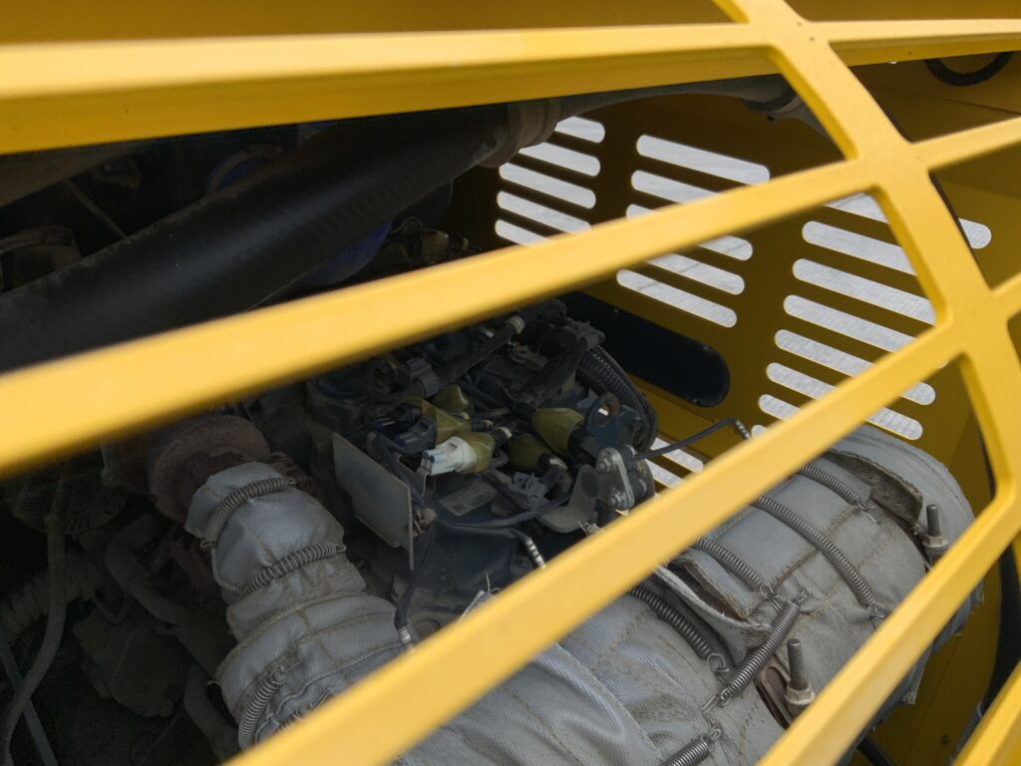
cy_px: 383
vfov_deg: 48.2
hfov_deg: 61.7
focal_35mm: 29
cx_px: 510
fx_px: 855
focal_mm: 3
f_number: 1.8
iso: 16
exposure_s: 1/674
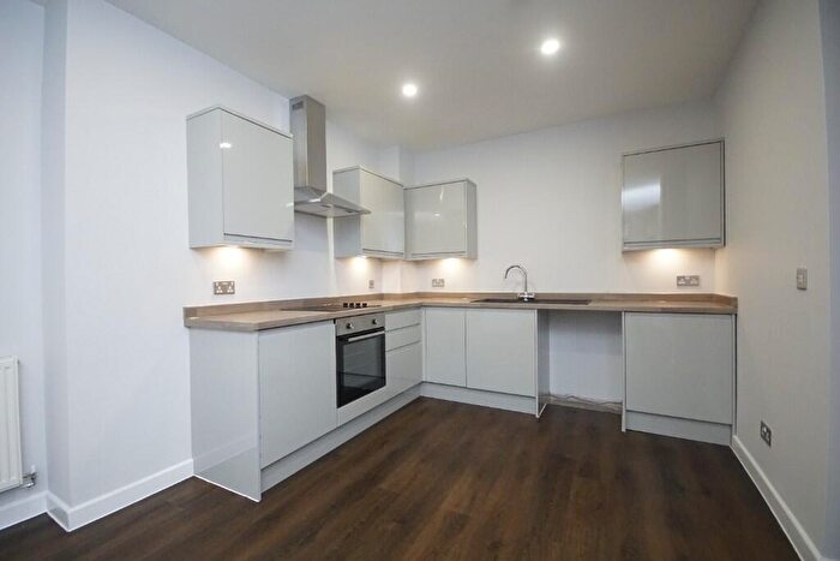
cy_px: 280
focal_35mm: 15
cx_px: 420
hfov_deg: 100.4
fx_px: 350
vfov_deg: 77.4
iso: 3200
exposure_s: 1/125
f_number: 4
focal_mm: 10
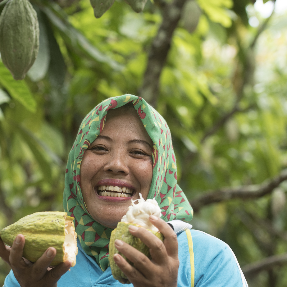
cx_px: -4
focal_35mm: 145
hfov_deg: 11.9
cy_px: 184
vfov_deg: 12.0
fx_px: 1360
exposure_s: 1/100
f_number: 3.5
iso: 200
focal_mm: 75
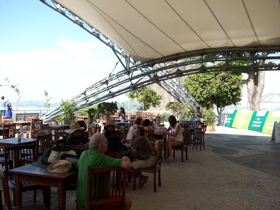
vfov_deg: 41.8
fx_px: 275
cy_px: 105
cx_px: 140
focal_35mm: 34
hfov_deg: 54.0
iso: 64
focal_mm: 5.7
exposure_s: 1/465
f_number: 2.8
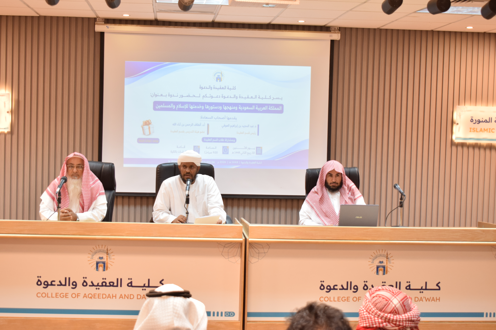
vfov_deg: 23.8
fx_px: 785
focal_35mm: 57
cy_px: 165
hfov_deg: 35.1
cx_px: 248
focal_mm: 38
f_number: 4.8
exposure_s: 1/60
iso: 800
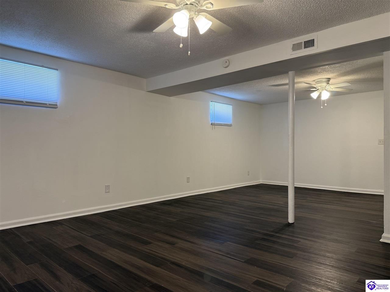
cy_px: 146
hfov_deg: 71.6
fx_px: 270
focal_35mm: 24
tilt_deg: +1.1
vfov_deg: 56.8
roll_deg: +0.3
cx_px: 195
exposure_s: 1/60
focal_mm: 6.76
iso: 125
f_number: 1.78
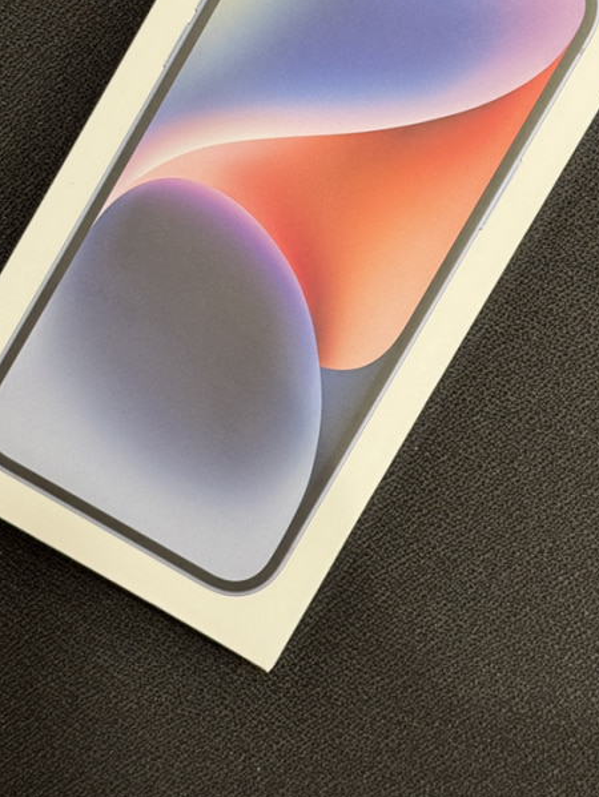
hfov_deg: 18.0
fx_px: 1890
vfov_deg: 23.7
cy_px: 239
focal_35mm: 82
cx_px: 319
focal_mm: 6.76
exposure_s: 1/60
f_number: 1.78
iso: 100
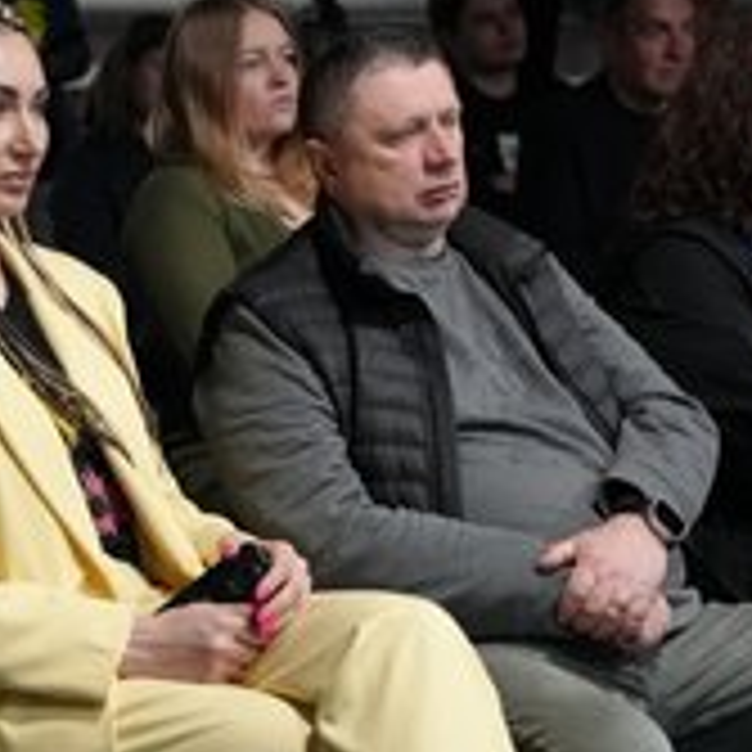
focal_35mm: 134
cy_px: 421
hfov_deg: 13.0
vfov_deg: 13.0
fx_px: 3293
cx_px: 198
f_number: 4
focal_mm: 66
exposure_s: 1/160
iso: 10000
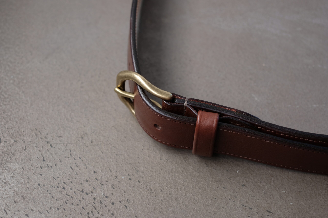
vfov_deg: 25.5
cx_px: 164
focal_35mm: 53
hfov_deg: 37.5
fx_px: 482
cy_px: 109
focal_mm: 35
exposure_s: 1/80
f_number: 4
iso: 200
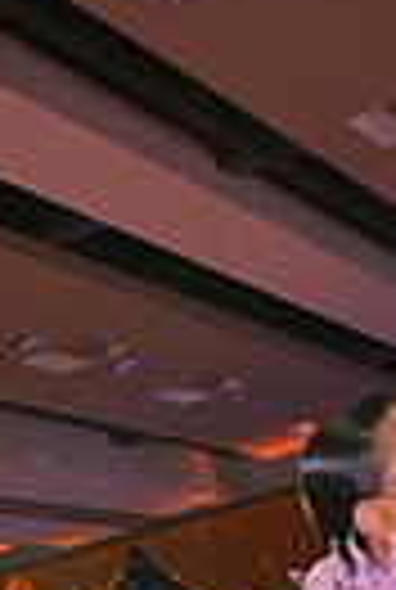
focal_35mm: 106
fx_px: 1740
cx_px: 619
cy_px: 806
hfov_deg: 12.3
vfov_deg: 17.8
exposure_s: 1/320
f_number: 6.3
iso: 3200
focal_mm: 24
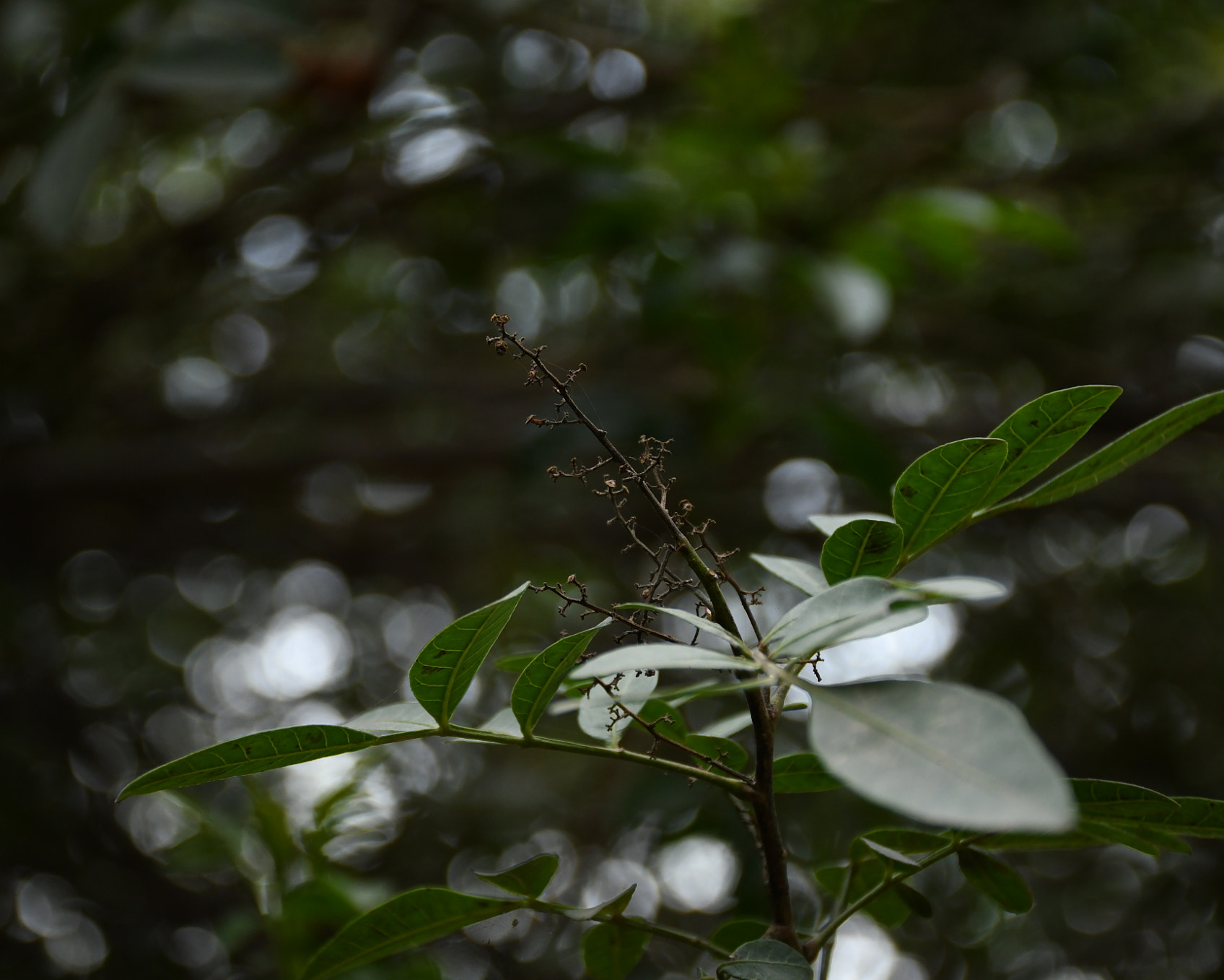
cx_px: 525
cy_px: 491
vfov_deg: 15.1
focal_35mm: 102
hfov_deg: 18.8
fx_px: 3695
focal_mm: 60
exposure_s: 1/200
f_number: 5.6
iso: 640
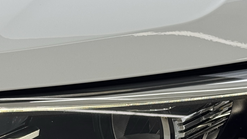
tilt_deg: -17.4
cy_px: 130
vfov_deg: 8.1
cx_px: 208
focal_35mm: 150
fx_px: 982
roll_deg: +1.4
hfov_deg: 14.2
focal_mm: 6.76
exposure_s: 1/568
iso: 64
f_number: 1.78
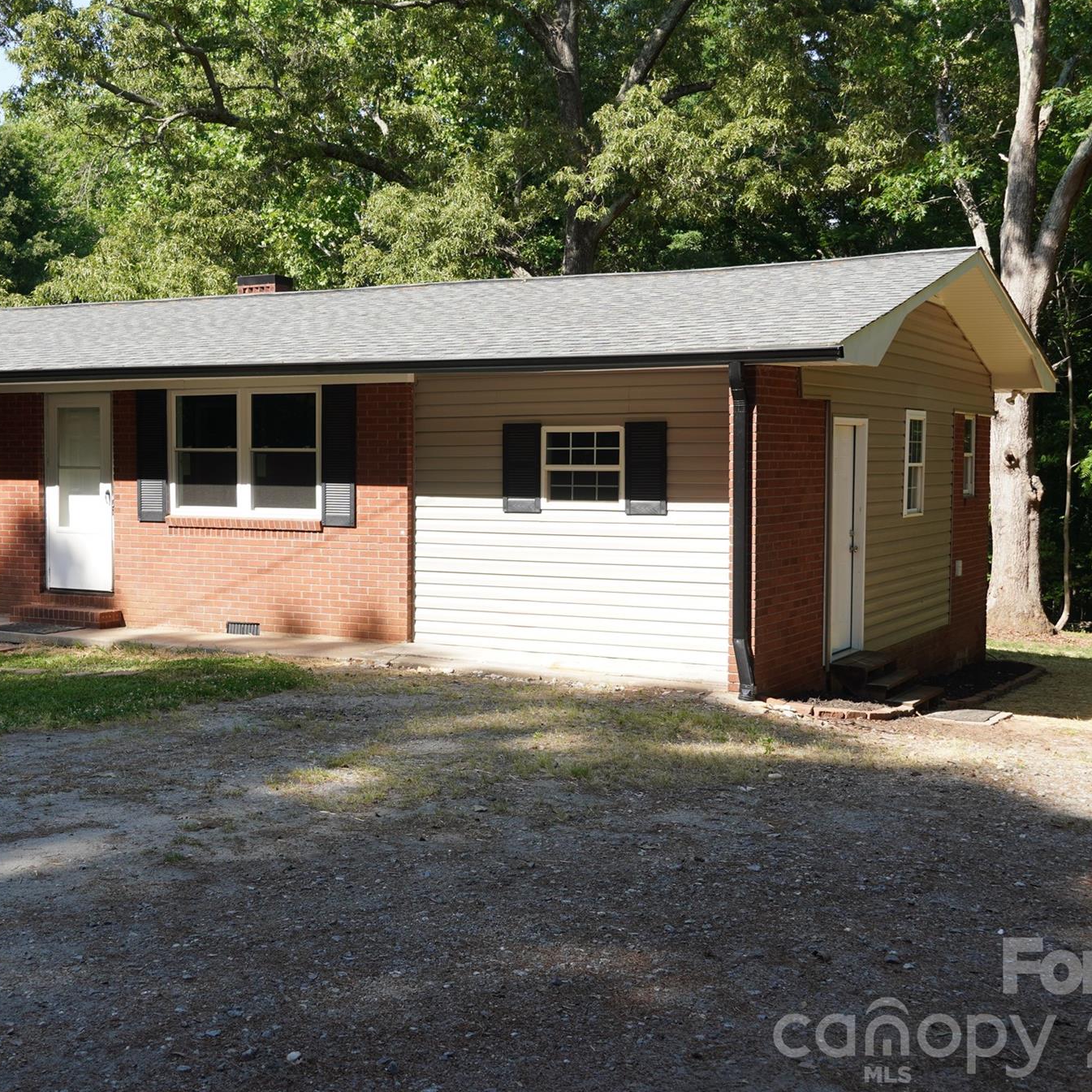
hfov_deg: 37.7
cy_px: 543
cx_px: 430
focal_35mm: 45
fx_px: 1593
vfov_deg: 37.8
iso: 100
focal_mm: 23
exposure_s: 1/160
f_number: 5.6
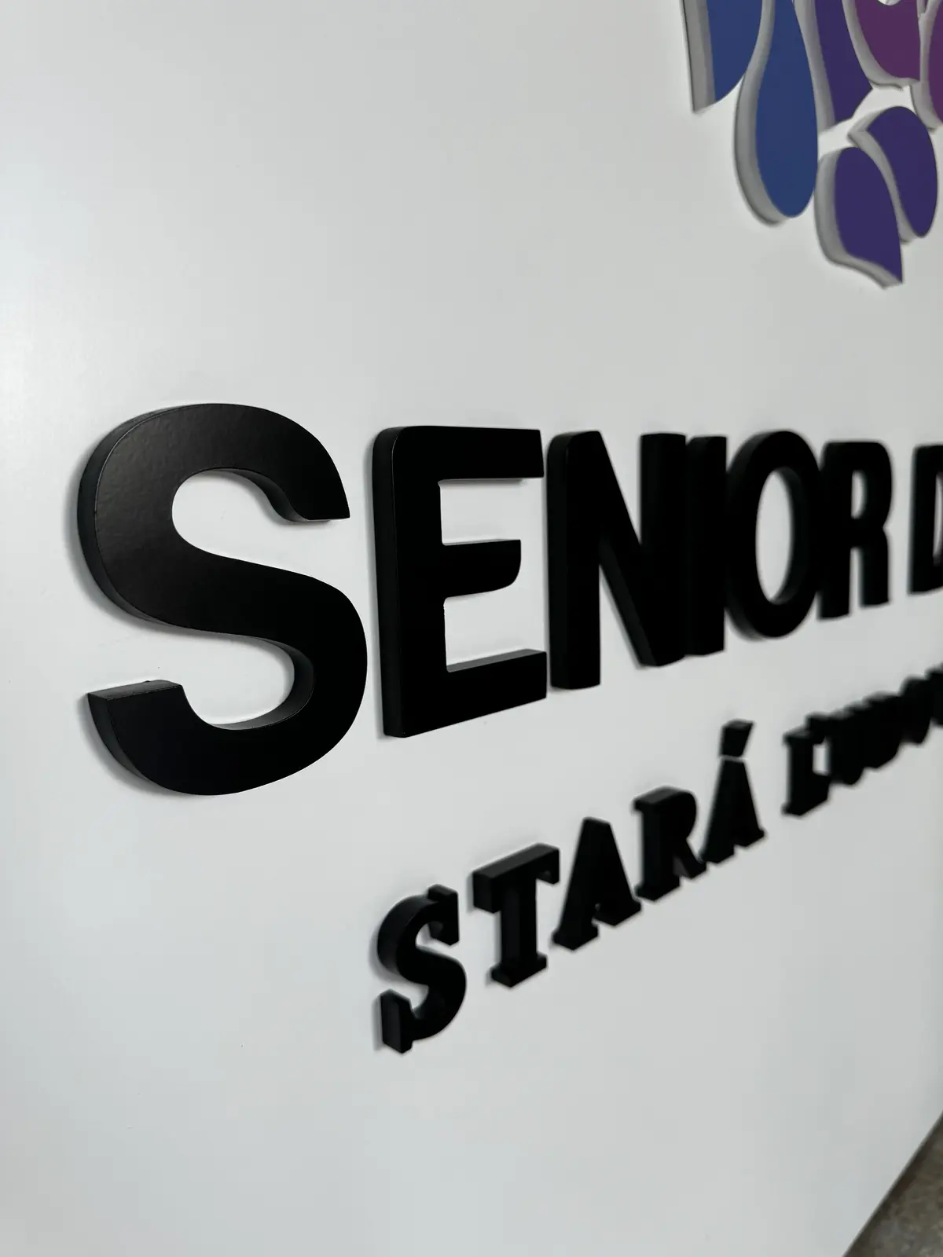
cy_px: 628
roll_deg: +1.7
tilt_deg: -8.3
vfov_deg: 71.6
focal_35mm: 24
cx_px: 472
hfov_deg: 56.8
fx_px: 872
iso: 64
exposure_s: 1/121
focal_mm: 6.76
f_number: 1.78
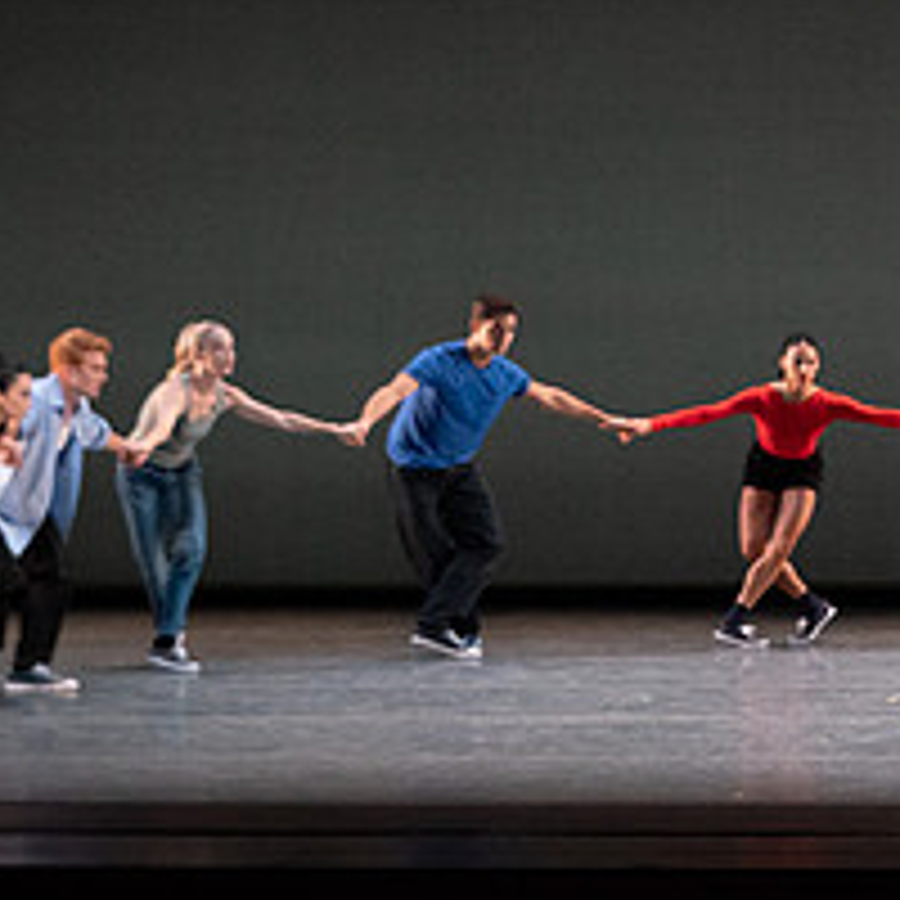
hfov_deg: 7.6
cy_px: 128
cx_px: 968
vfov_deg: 7.6
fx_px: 6736
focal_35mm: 229
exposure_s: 1/400
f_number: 5
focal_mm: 93
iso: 8000
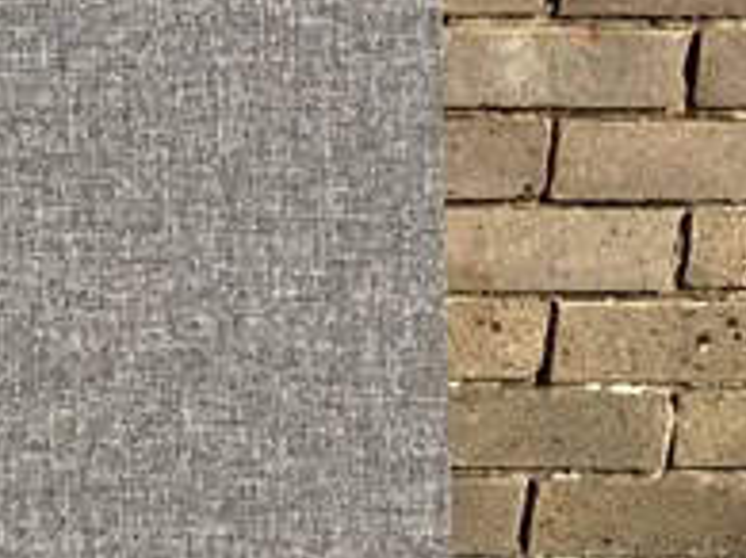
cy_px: -107
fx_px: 3963
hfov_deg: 8.5
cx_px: -1664
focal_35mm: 184
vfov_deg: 8.0
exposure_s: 1/2315
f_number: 1.8
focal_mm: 4
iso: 32
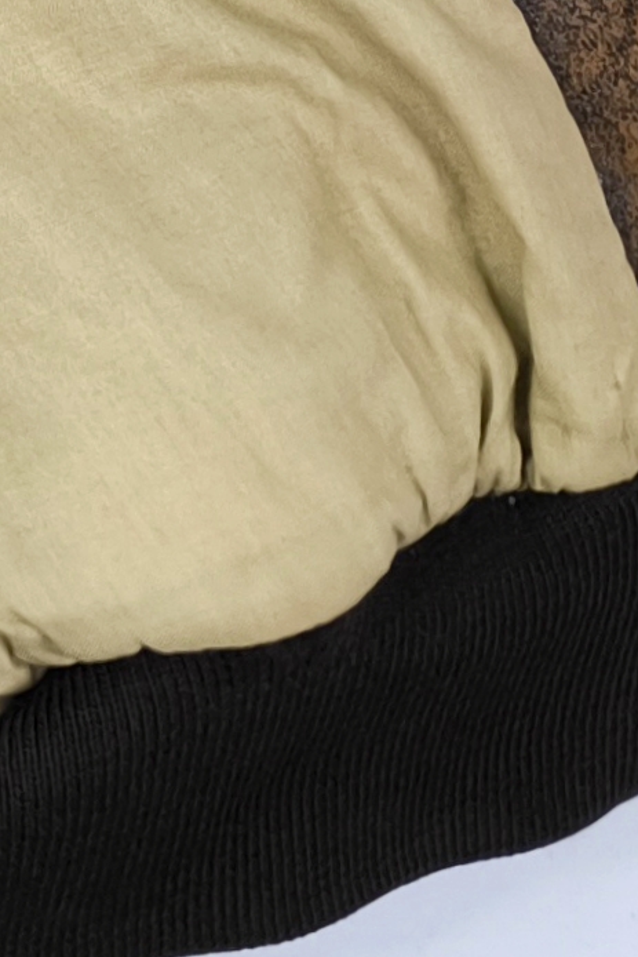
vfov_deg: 14.2
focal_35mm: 130
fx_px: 3454
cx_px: -1533
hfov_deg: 8.2
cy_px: -704
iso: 80
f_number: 1.9
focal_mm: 6.92
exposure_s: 1/100
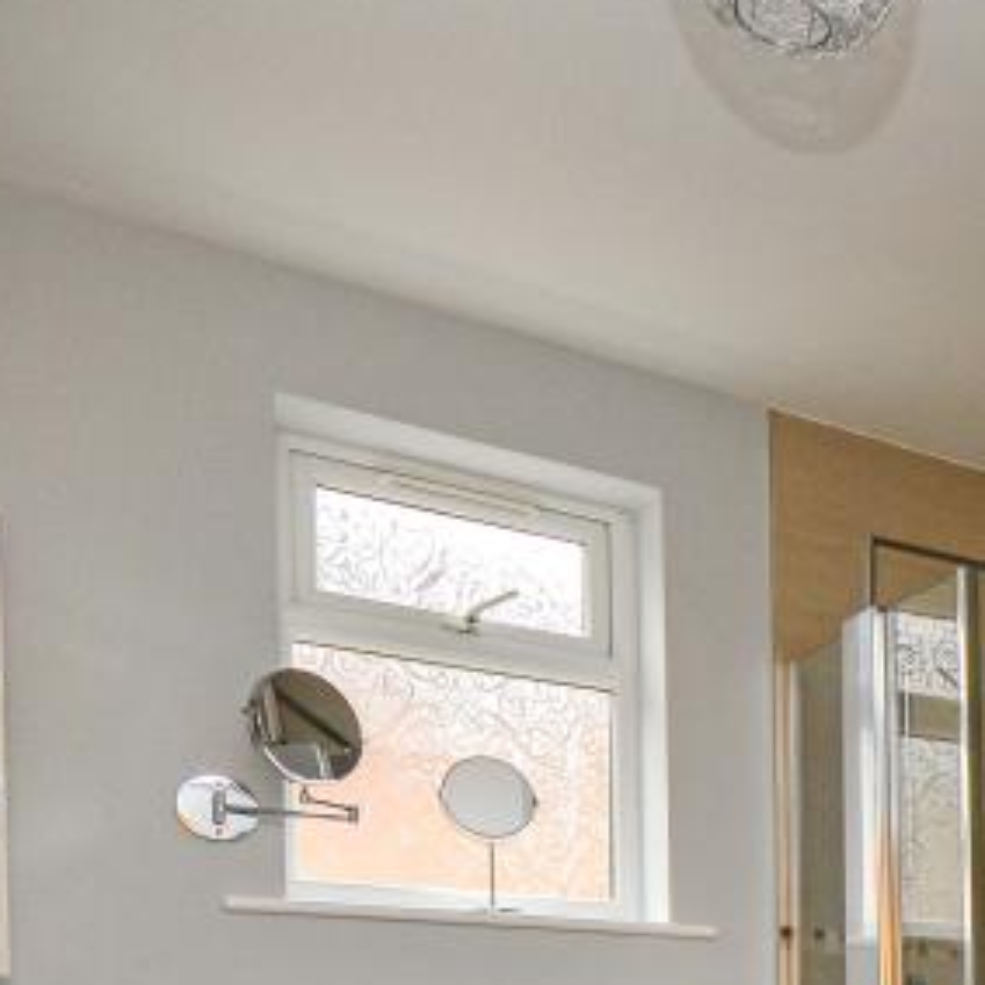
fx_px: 1481
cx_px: 1347
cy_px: 1048
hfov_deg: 28.6
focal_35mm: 46
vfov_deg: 32.9
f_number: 6.3
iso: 400
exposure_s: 1/125
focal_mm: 10
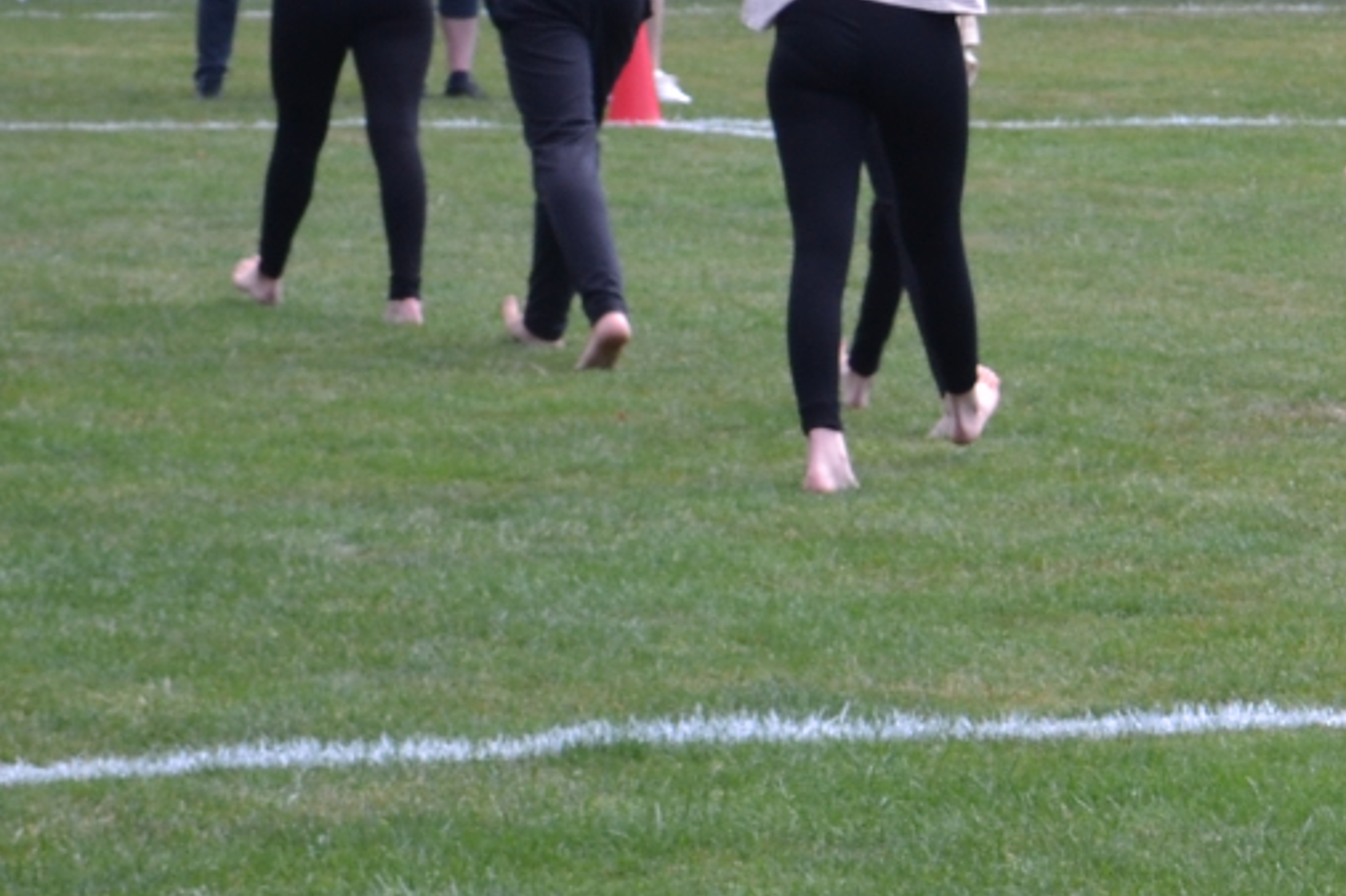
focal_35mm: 273
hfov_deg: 7.4
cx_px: 2296
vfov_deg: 5.0
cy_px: -116
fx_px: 10204
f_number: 5.6
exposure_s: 1/125
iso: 100
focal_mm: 45
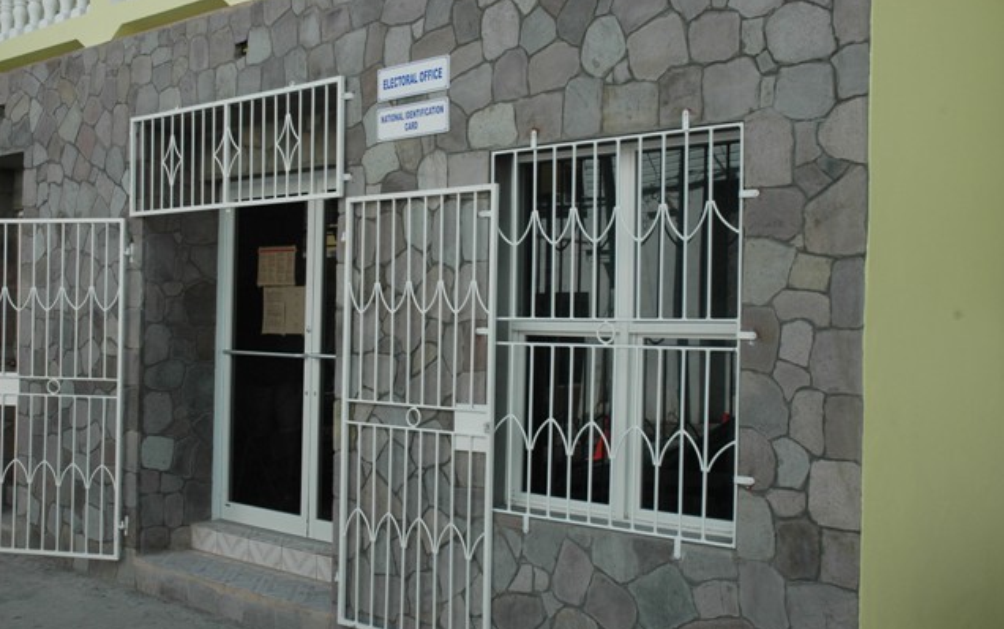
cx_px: 502
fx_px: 1136
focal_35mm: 42
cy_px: 318
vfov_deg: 30.9
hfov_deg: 47.7
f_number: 10
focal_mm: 27
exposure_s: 1/400
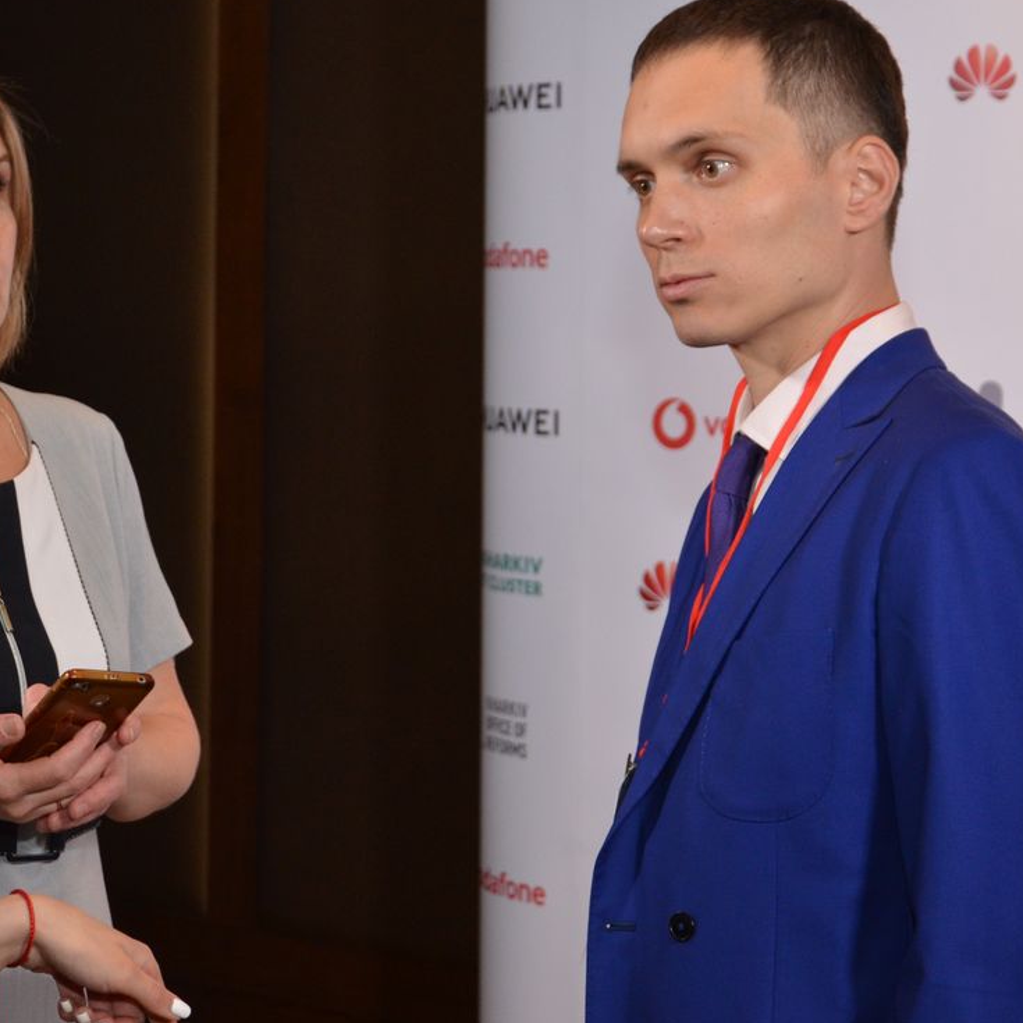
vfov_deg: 20.4
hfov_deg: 20.4
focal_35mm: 85
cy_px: 471
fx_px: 2836
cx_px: 384
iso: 800
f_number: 4.5
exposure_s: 1/200
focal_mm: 35
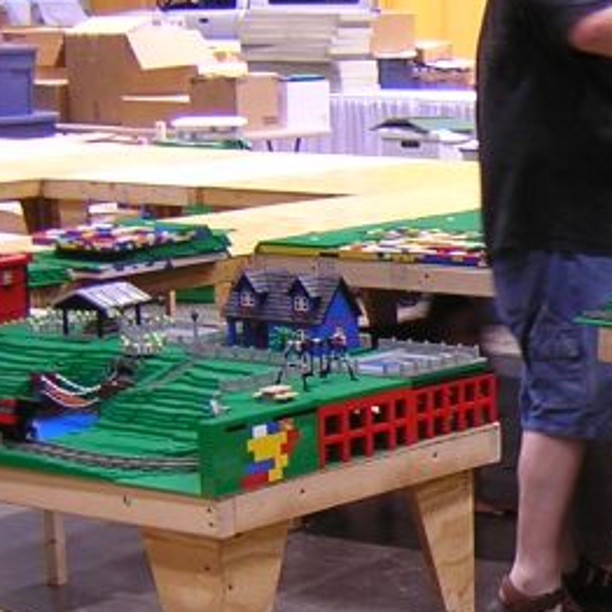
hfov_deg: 17.0
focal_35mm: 97
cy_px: 390
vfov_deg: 17.9
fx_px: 1940
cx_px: 773
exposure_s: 1/4.3
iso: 100
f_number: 2.6
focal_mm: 4.7
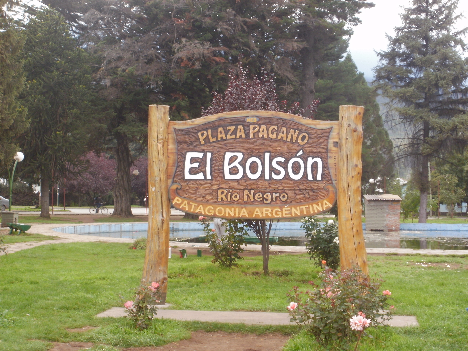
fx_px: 865
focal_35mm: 64
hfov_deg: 30.3
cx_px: 234
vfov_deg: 22.9
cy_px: 176
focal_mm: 11.2
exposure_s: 1/40
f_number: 4.6
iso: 125
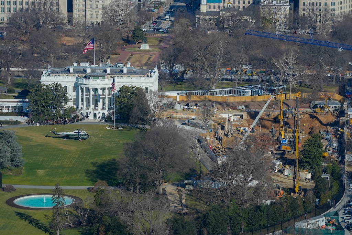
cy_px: 118
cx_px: 176
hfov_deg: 10.3
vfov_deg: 6.9
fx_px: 1956
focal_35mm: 200
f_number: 5.6
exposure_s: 1/2500
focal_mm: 200
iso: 400
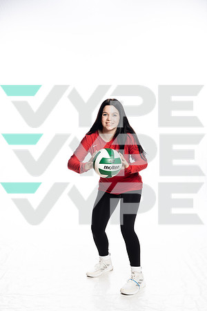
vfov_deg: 39.6
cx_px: 104
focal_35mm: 50
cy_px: 156
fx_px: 431
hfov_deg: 27.0
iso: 400
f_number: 8
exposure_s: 1/250
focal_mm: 50
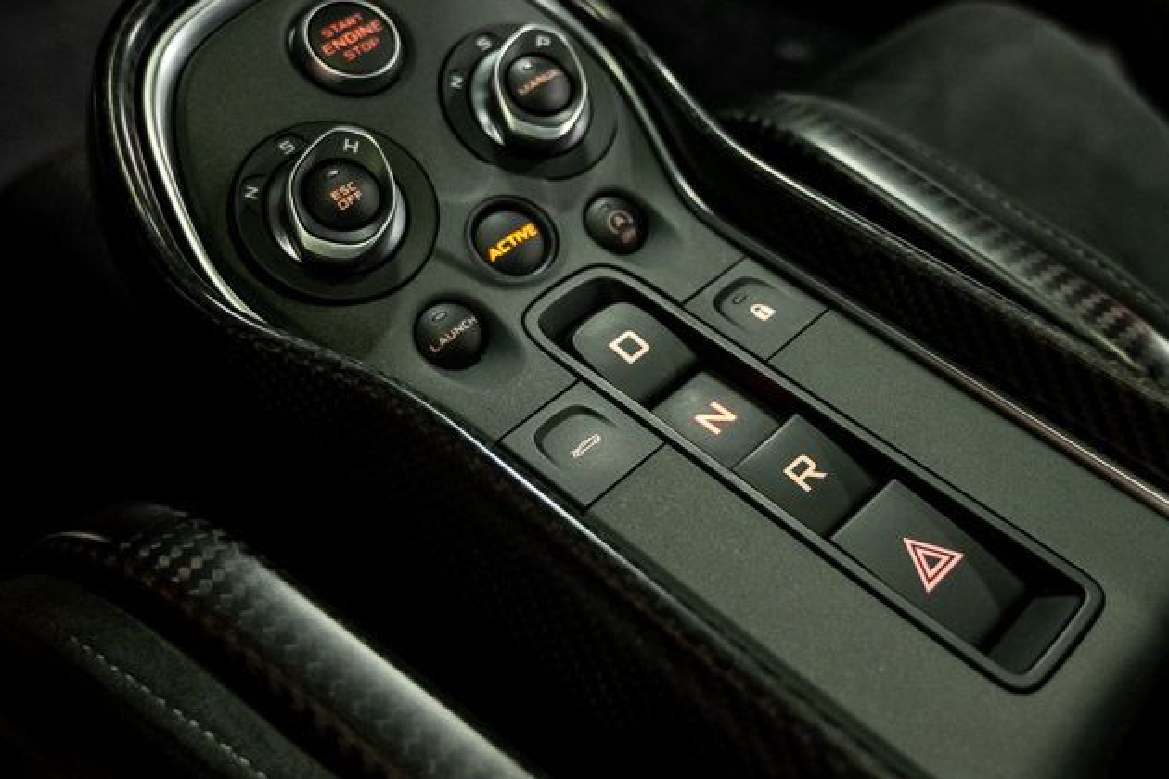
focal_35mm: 39
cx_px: 703
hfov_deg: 49.2
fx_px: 1266
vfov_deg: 34.1
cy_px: 301
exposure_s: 1/60
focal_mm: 24
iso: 4000
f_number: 4
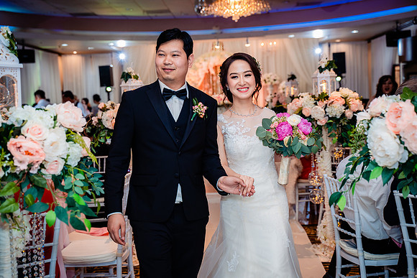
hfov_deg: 39.6
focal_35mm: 50
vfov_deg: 27.0
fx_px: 579
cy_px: 139
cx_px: 208
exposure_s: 1/160
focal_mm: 50
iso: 640
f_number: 3.5
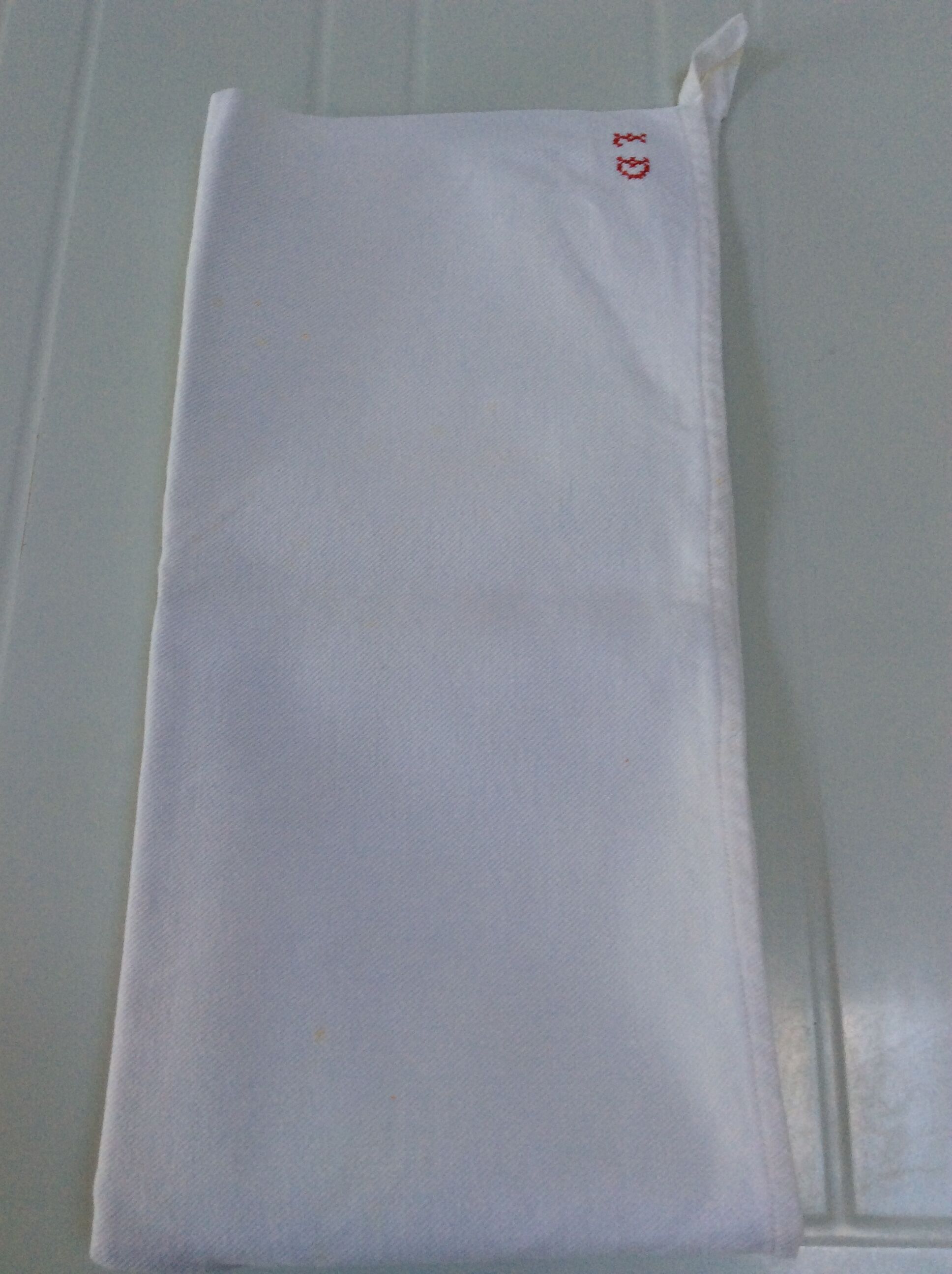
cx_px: 476
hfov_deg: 44.1
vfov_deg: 56.9
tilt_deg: -71.5
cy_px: 637
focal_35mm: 32
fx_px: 1177
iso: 40
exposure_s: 1/25
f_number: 2.4
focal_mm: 3.3
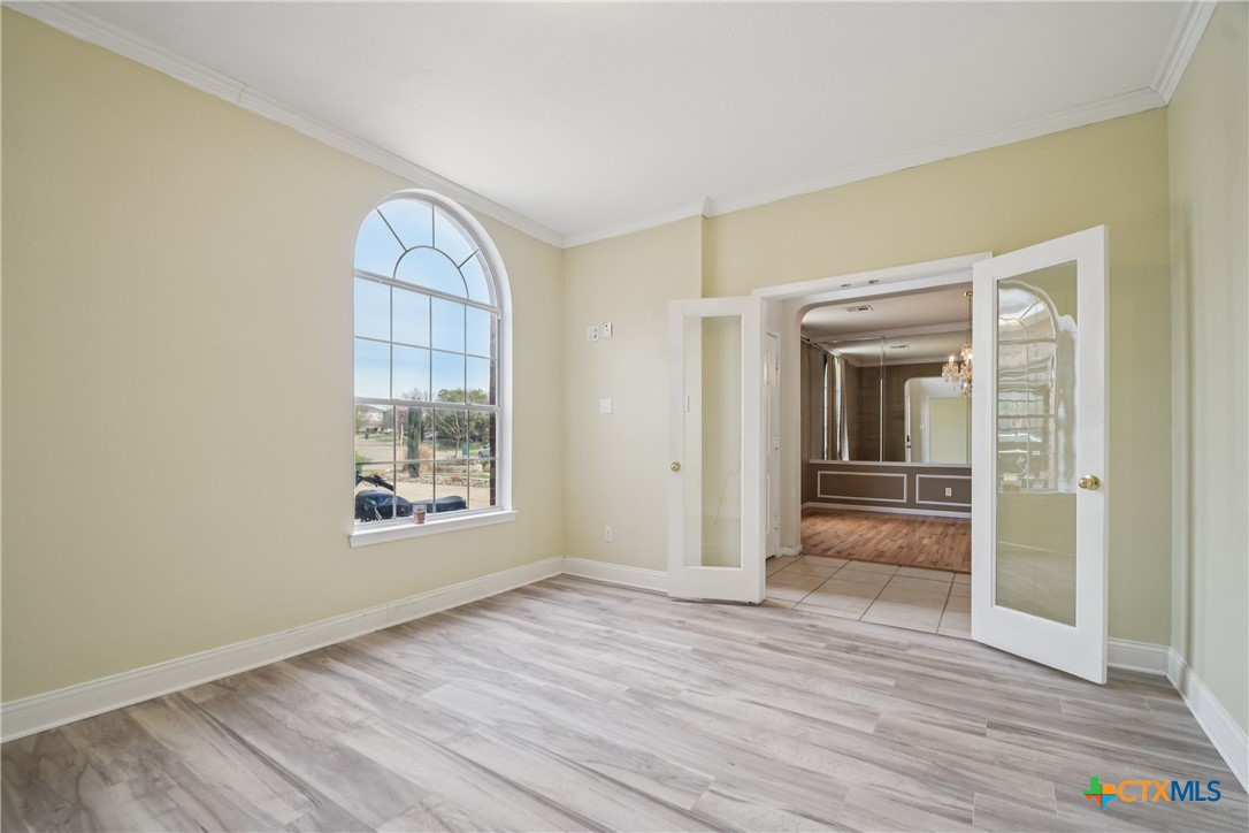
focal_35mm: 15
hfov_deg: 100.4
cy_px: 416
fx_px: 520
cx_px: 624
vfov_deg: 77.3
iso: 400
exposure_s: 1/80
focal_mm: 10
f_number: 8
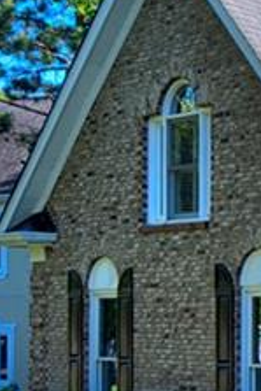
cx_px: 795
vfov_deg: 22.6
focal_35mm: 89
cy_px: 288
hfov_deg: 10.5
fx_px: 969
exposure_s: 1/320
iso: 100
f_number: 4.5
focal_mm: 13
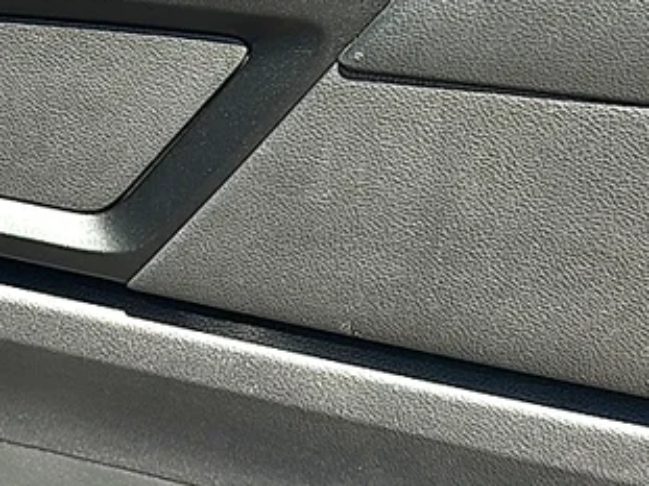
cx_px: 154
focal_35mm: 72
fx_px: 1349
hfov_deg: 26.7
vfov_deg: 19.7
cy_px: -26
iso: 80
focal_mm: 6.86
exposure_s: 1/757
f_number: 1.78
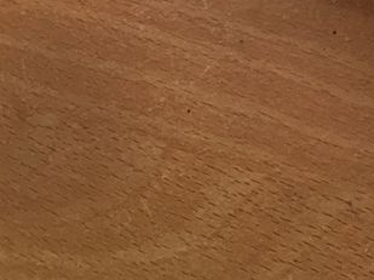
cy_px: -156
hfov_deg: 19.5
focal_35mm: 94
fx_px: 1014
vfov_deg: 14.5
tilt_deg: -57.3
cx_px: 470
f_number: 2.2
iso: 25
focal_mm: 4.15
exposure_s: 1/15
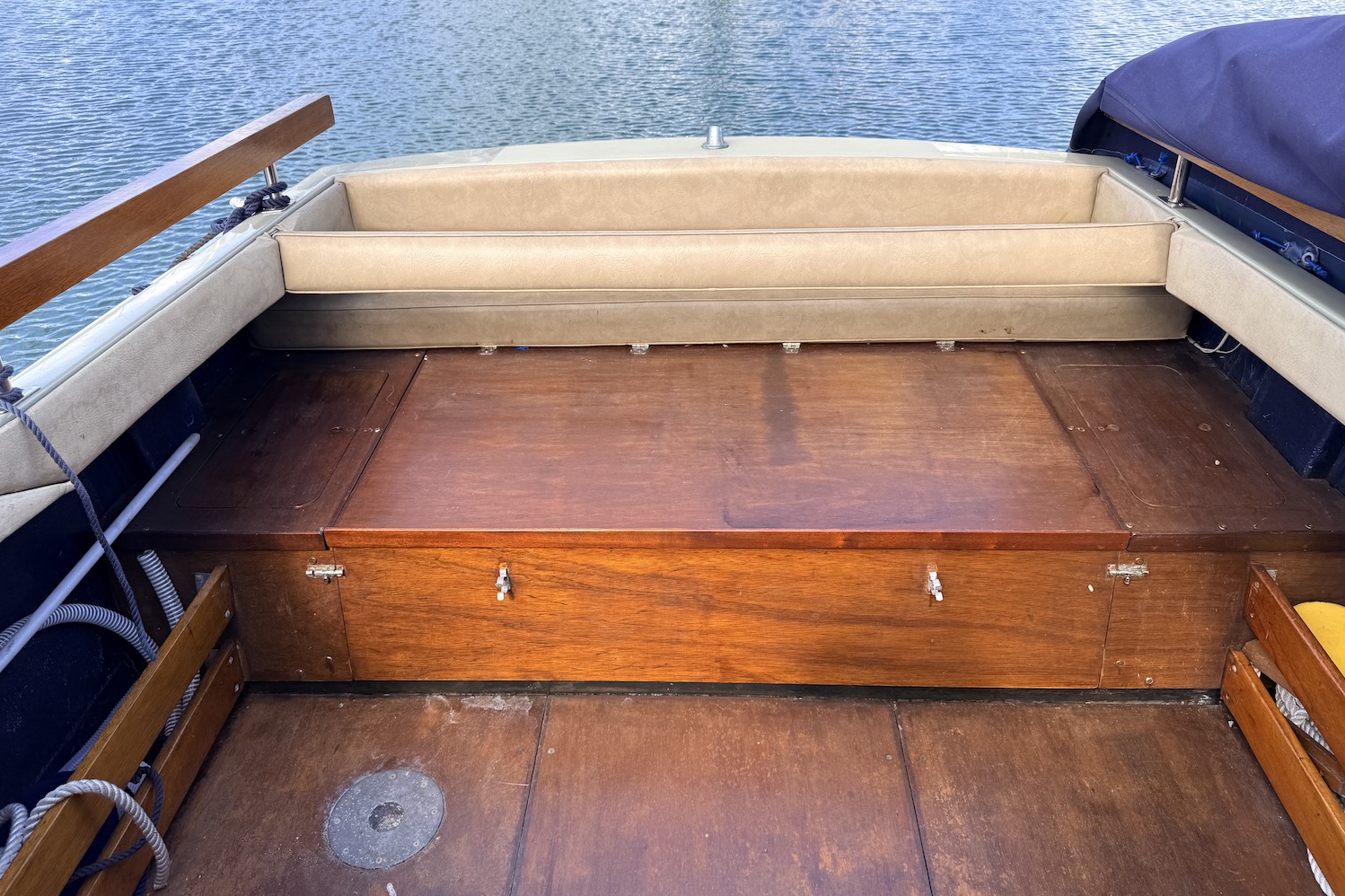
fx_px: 934
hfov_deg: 71.5
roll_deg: +0.7
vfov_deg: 51.2
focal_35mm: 25
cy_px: 416
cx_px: 672
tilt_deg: -33.1
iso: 80
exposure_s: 1/858
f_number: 1.78
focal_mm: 6.76
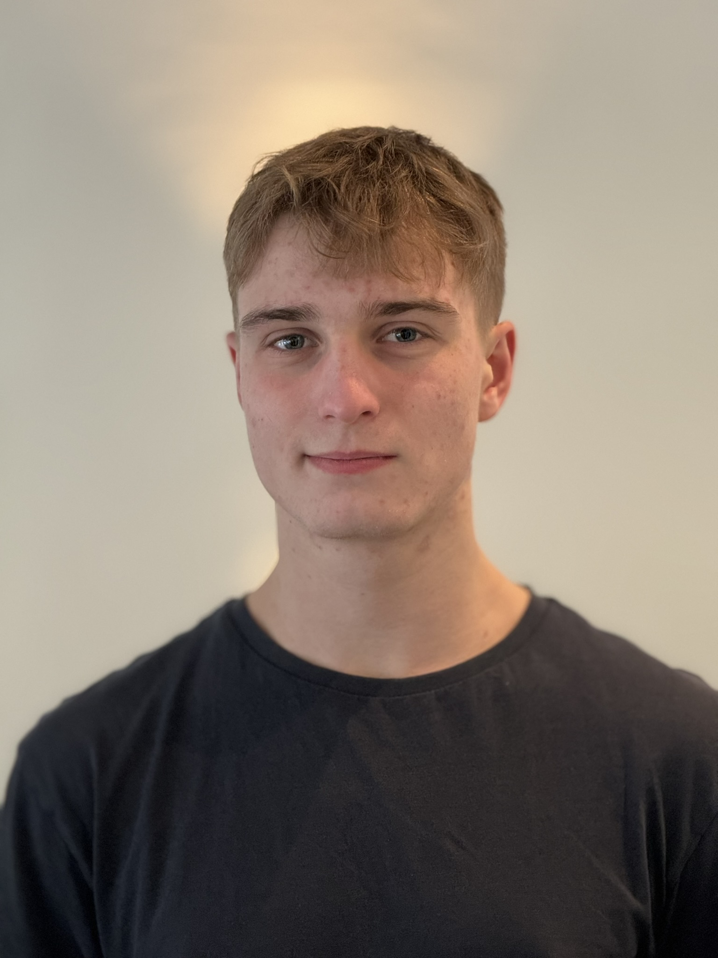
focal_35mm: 120
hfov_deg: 12.3
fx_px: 3319
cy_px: 479
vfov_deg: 16.4
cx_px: 359
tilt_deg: -1.0
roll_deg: +0.9
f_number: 2.8
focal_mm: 15.66
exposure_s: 1/50
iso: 320
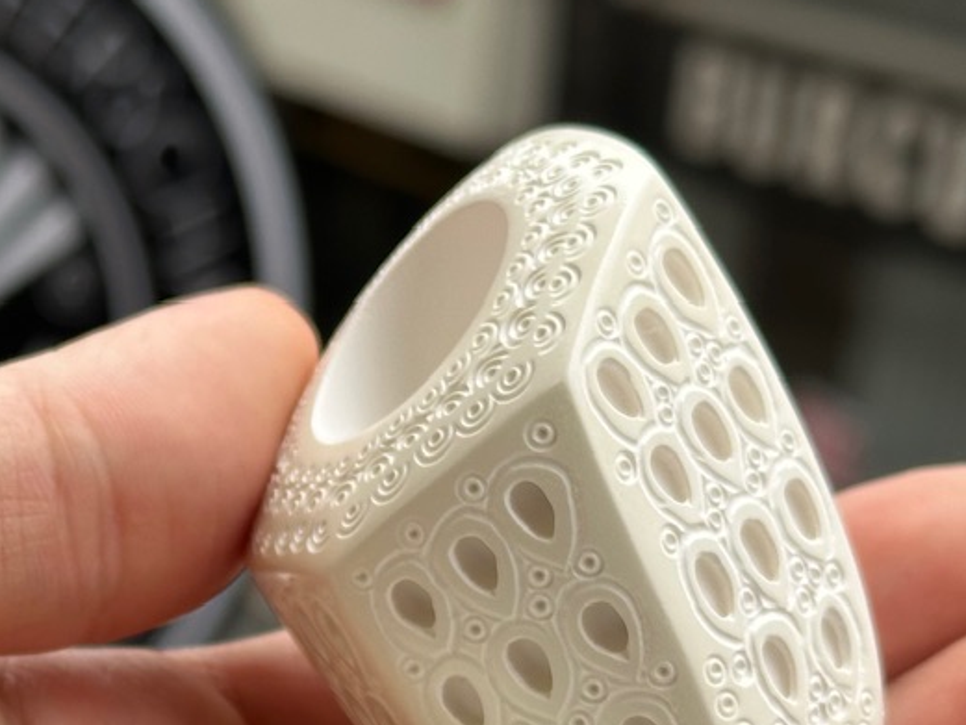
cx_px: 48
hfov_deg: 16.4
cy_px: 673
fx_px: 3294
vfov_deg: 12.5
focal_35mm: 118
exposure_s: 1/619
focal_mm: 6.86
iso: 64
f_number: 1.78
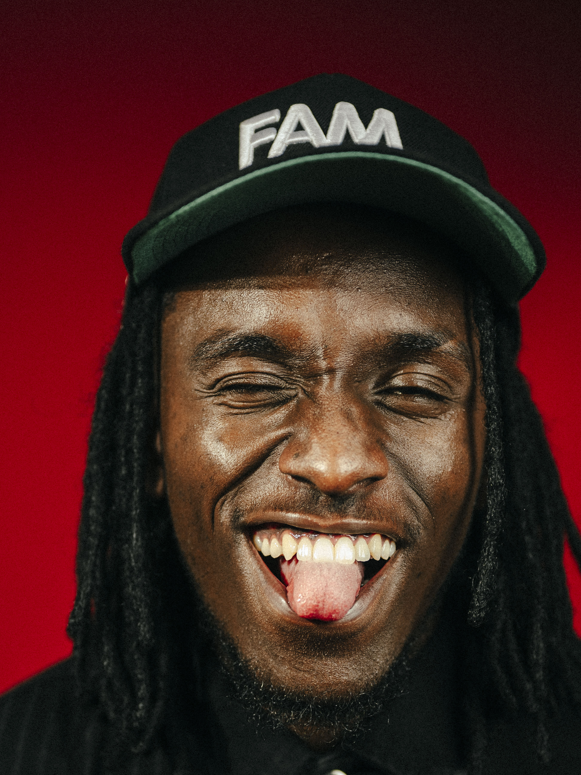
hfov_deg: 18.4
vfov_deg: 24.2
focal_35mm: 80
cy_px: 556
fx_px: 1791
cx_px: 263
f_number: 2
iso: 100
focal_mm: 50
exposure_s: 1/100
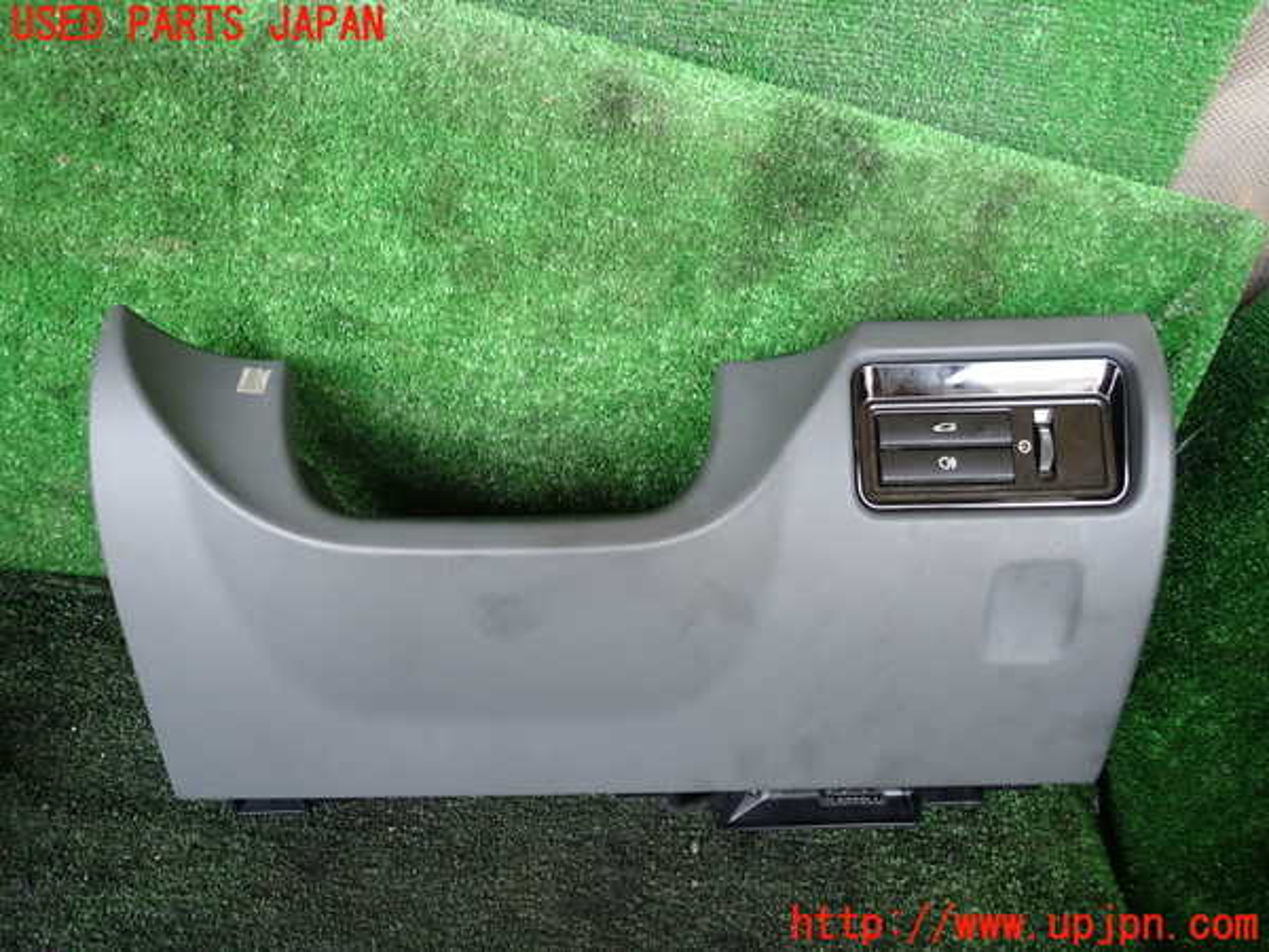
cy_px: 476
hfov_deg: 69.4
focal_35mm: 25
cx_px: 634
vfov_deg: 54.9
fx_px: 916
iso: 160
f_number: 2
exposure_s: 1/60
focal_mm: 4.5
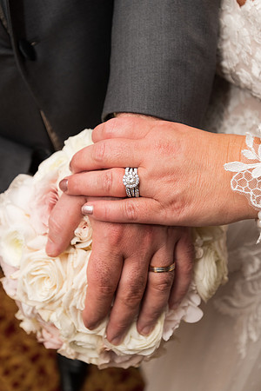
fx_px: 381
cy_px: 196
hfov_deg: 37.9
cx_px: 130
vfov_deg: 54.4
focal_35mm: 35
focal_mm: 35
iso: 640
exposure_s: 1/125
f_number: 5.6
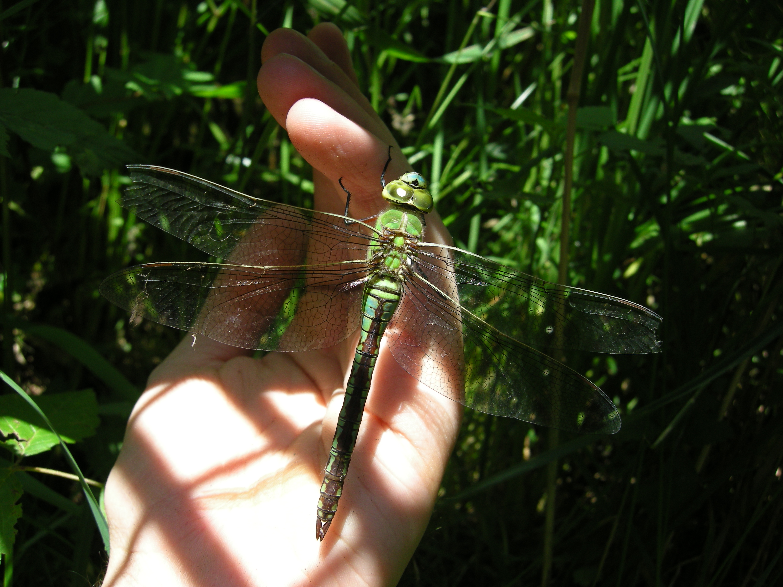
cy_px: 294
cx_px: 392
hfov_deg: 51.4
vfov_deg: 39.7
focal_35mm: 36
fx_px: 814
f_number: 3.8
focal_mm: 7.5
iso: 100
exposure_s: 1/330
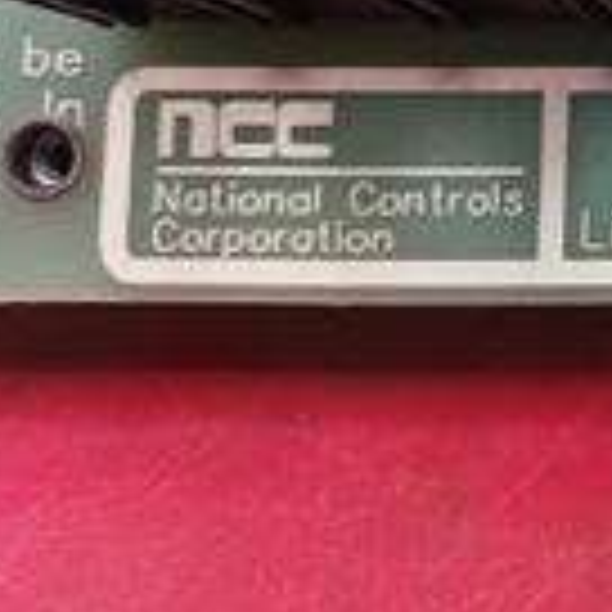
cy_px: 9
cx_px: 864
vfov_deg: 23.7
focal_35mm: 70
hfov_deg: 21.5
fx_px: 1400
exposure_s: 1/60
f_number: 1.8
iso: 40
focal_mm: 4
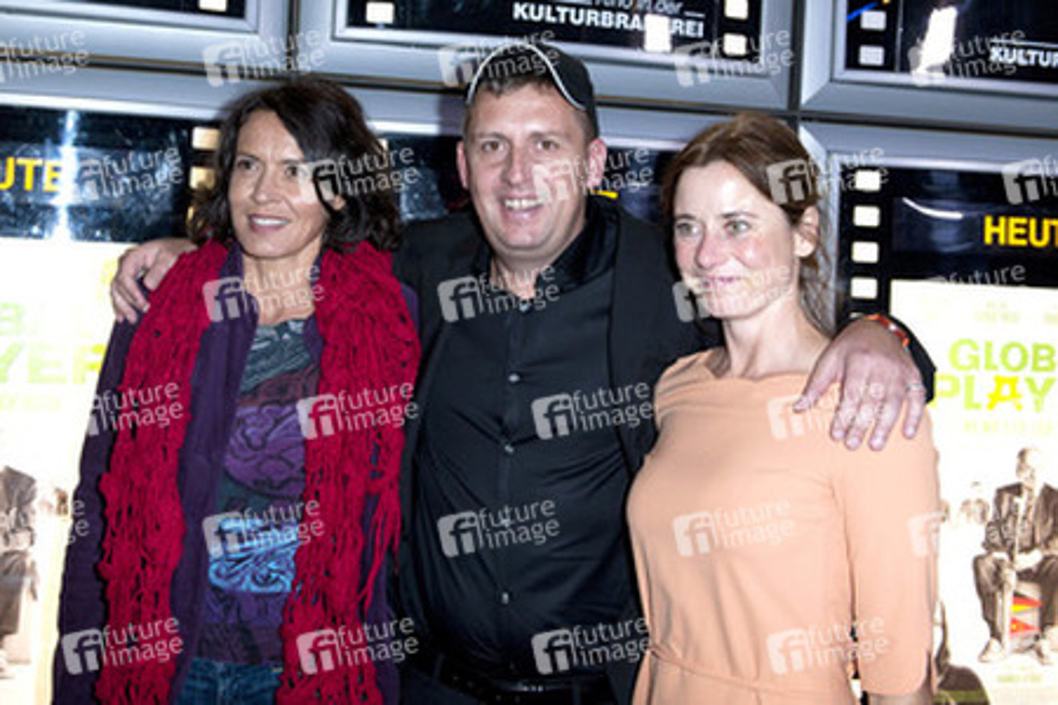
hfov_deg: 54.4
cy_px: 352
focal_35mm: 35
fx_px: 1029
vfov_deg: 37.9
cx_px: 529
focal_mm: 35
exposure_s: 1/125
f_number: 5
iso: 800
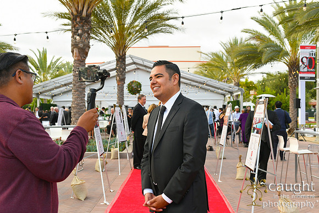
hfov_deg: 43.6
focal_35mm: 45
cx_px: 160
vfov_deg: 29.9
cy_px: 106
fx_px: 399
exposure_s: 1/250
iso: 640
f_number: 7.1
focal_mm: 45
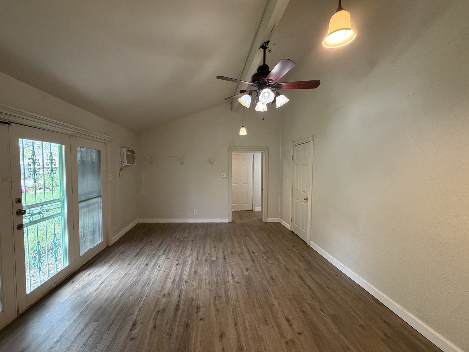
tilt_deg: -4.1
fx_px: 203
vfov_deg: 81.7
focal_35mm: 15
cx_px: 221
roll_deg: +0.1
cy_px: 179
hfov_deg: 98.1
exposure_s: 1/60
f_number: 2.2
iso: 250
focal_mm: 2.22
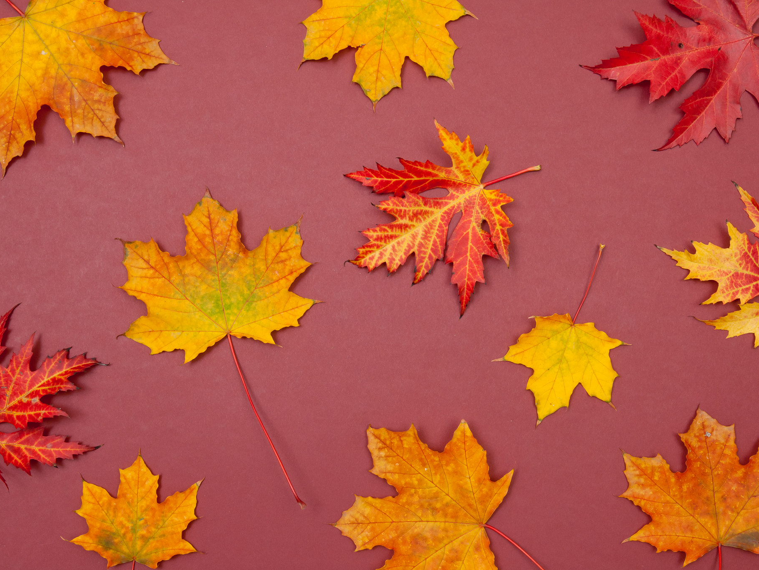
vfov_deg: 28.8
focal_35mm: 51
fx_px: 1108
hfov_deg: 37.8
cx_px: 374
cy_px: 285
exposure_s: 1/160
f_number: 9
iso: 200
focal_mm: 31
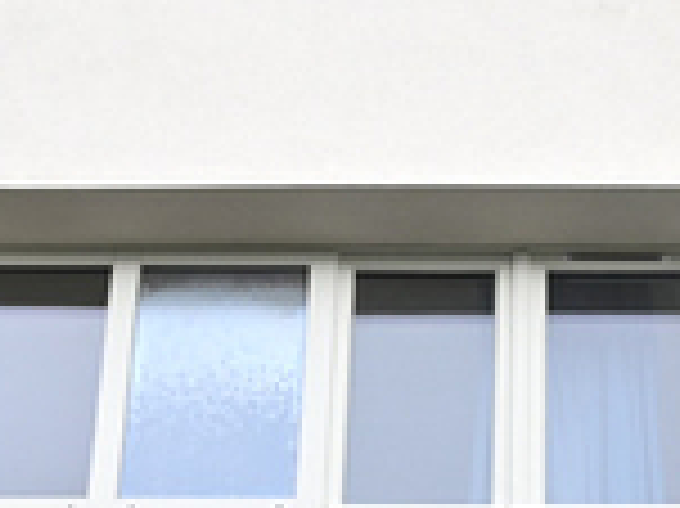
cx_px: 599
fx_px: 3298
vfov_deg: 8.8
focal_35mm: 168
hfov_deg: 11.7
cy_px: 382
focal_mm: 22
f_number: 3.5
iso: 64
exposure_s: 1/400
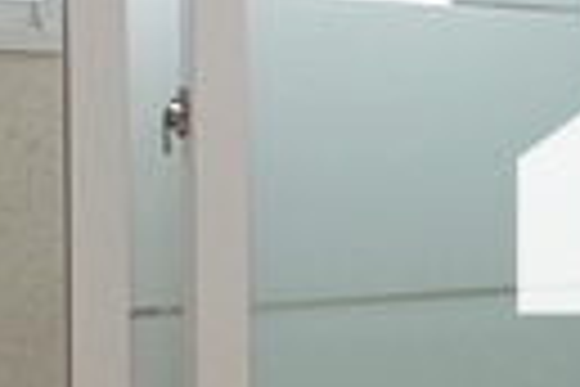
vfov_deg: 14.7
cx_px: 1070
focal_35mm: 93
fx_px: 1498
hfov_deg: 17.4
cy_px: 184
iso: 800
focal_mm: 10
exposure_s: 1/25
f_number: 9
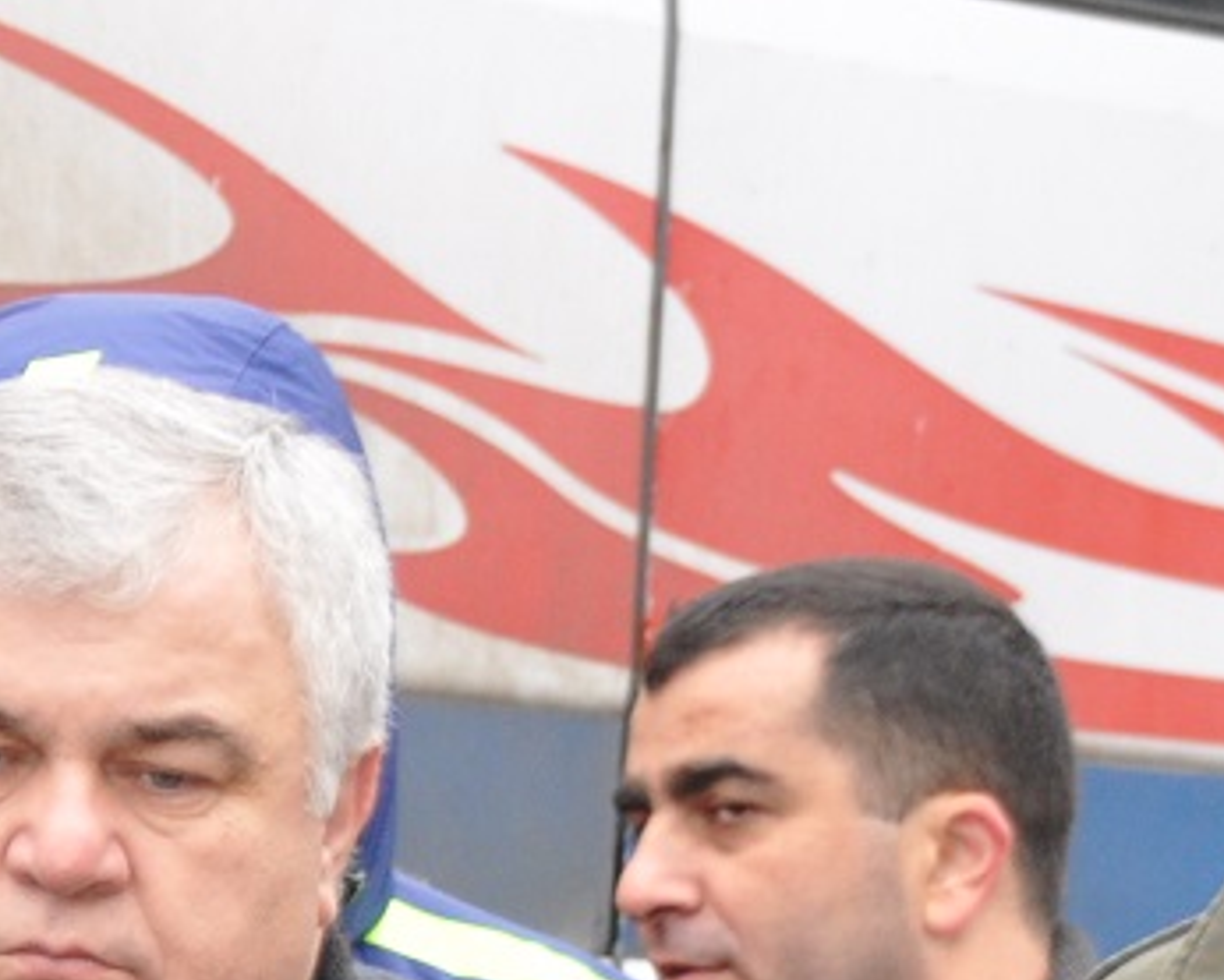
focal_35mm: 307
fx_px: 11124
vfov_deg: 5.0
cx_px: -1160
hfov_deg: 6.1
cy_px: 768
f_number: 4.5
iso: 800
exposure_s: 1/80
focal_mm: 44
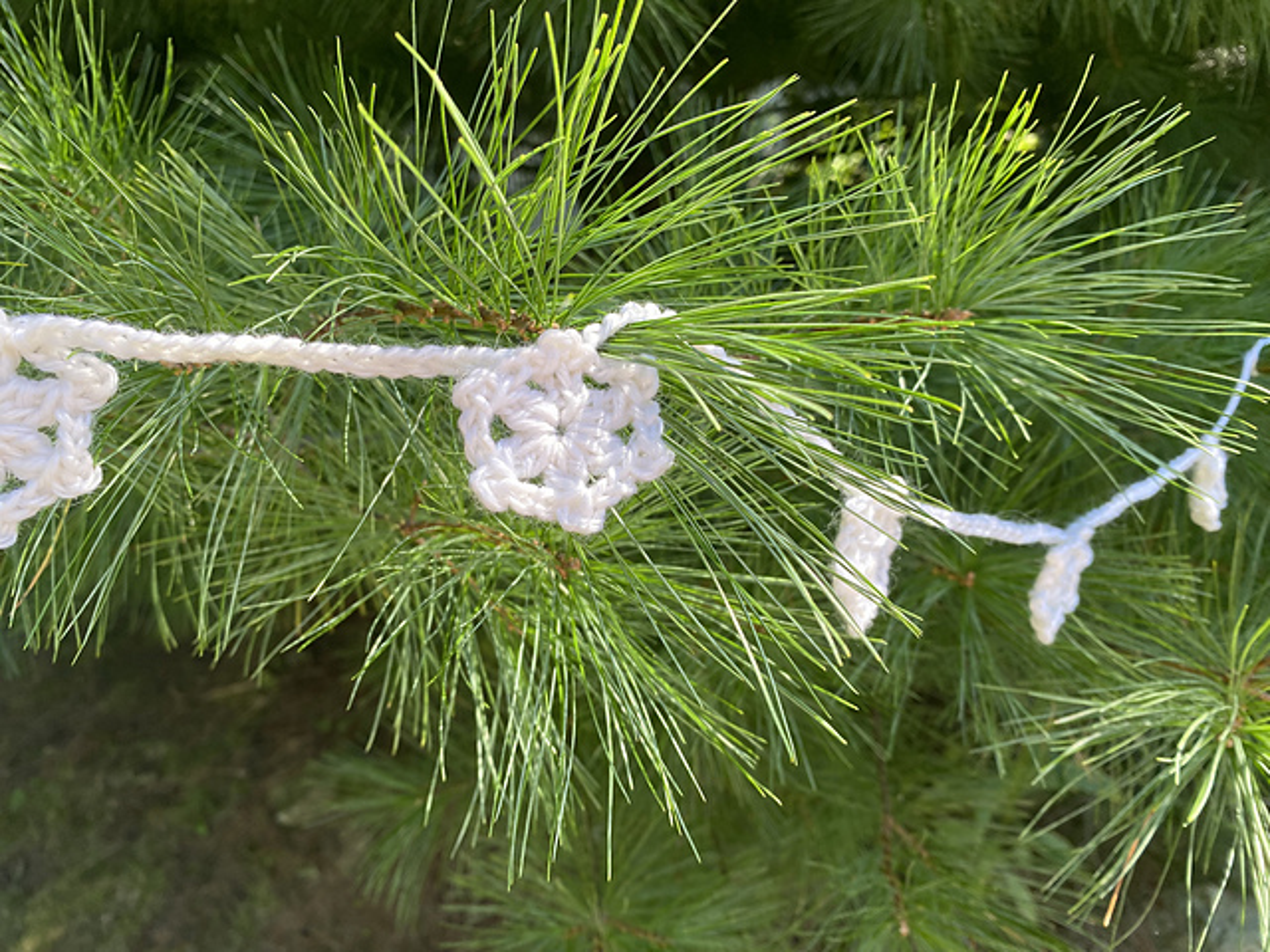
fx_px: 954
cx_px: 635
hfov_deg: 67.3
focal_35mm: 26
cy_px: 476
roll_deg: +3.7
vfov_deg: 53.1
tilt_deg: -18.5
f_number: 1.8
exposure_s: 1/250
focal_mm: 4.25
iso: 32
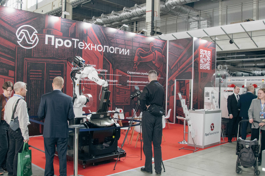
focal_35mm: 36
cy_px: 88
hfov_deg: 53.1
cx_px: 132
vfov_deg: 36.9
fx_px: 265
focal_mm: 18
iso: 3200
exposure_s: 1/200
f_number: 7.1
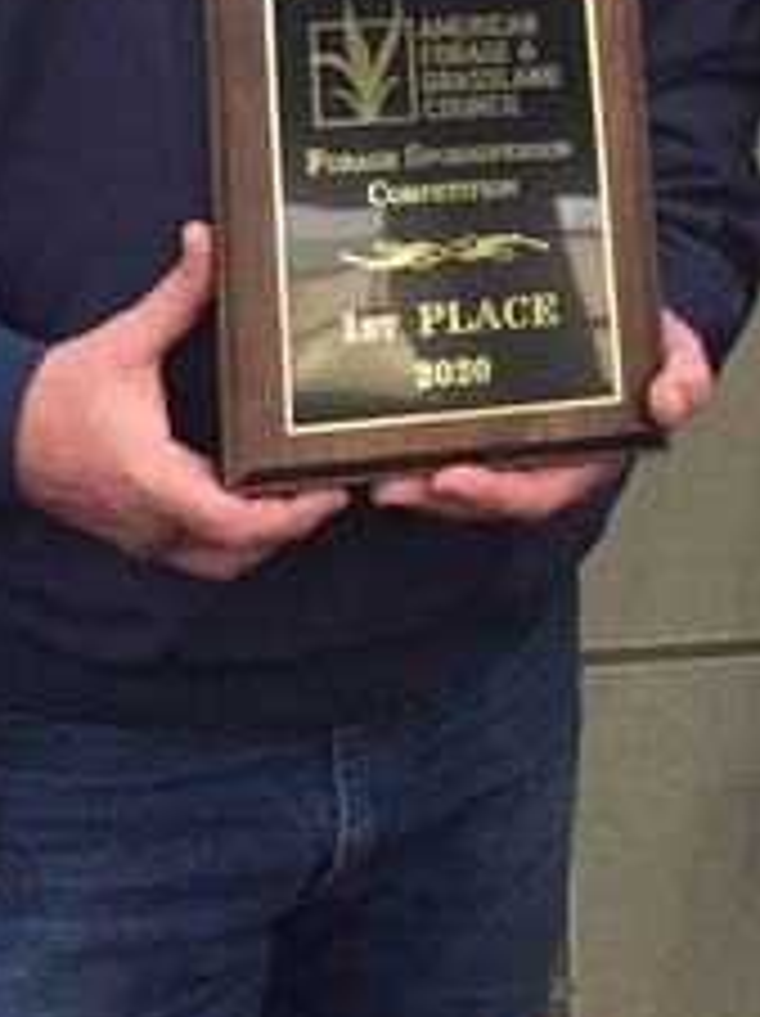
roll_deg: +1.3
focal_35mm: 90
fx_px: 2640
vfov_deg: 20.3
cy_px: -220
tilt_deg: -8.3
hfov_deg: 16.1
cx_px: 722
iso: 320
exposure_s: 1/15
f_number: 2.2
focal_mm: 4.15
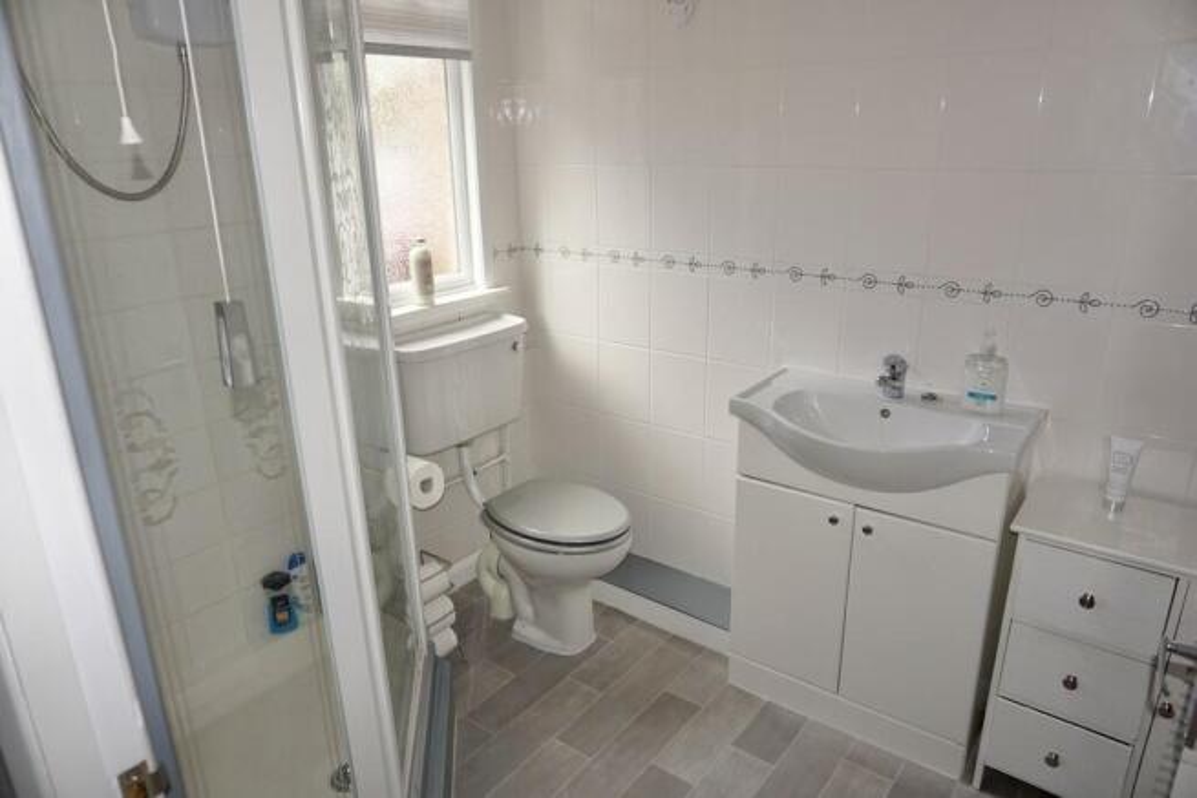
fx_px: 798
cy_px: 399
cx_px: 598
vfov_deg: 53.2
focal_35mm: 24
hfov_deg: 73.7
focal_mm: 16
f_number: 4
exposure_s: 1/60
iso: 100
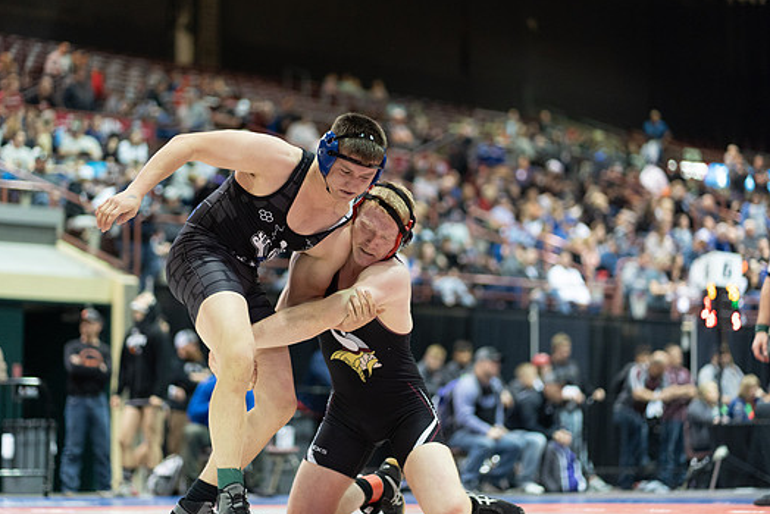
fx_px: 2012
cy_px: 253
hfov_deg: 21.7
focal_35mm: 94
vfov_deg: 14.6
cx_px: 351
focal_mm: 85
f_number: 1.8
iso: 2500
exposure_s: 1/500
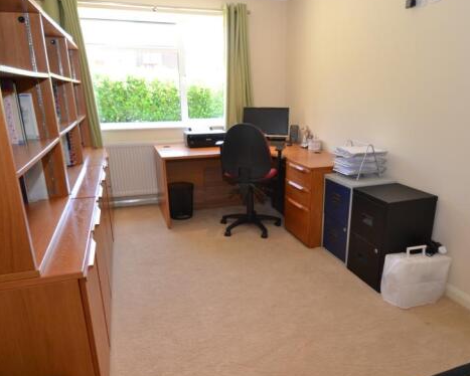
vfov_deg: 55.5
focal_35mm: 26
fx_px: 357
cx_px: 262
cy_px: 205
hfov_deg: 66.5
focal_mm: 13
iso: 400
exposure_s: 1/80
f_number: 4.5
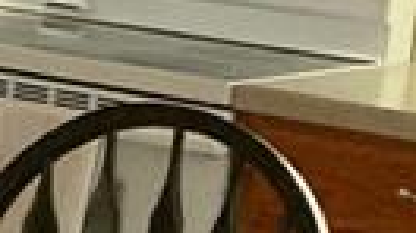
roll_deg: -2.7
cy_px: 16
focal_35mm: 236
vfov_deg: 5.1
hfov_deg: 7.8
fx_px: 2601
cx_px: -860
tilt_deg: -9.1
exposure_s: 1/60
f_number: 1.8
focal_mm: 3.99
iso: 320
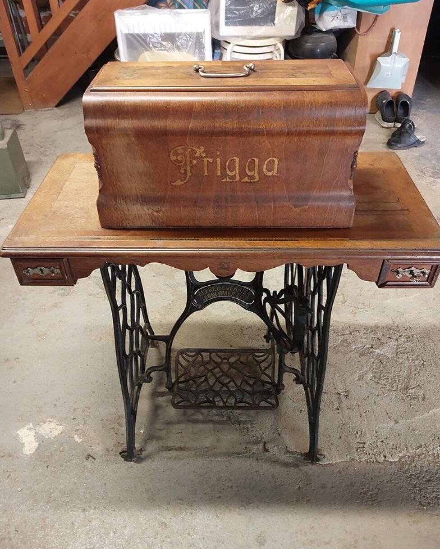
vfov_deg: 55.7
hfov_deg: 45.8
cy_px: 270
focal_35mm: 32
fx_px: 521
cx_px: 218
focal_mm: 4.6
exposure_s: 1/25
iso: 320
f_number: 1.8
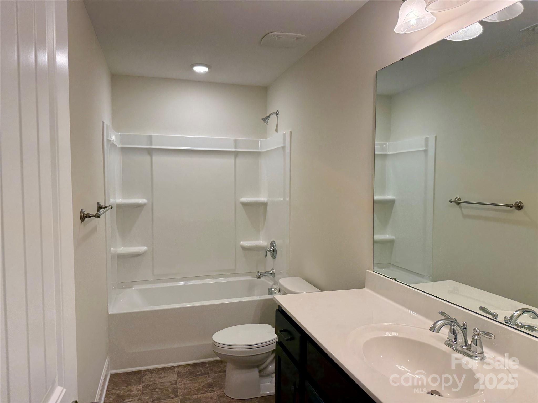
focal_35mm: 24
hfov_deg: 71.6
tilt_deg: -2.7
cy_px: 202
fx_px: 373
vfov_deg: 56.8
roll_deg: +0.1
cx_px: 269
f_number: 1.78
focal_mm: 6.76
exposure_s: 1/210
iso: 125
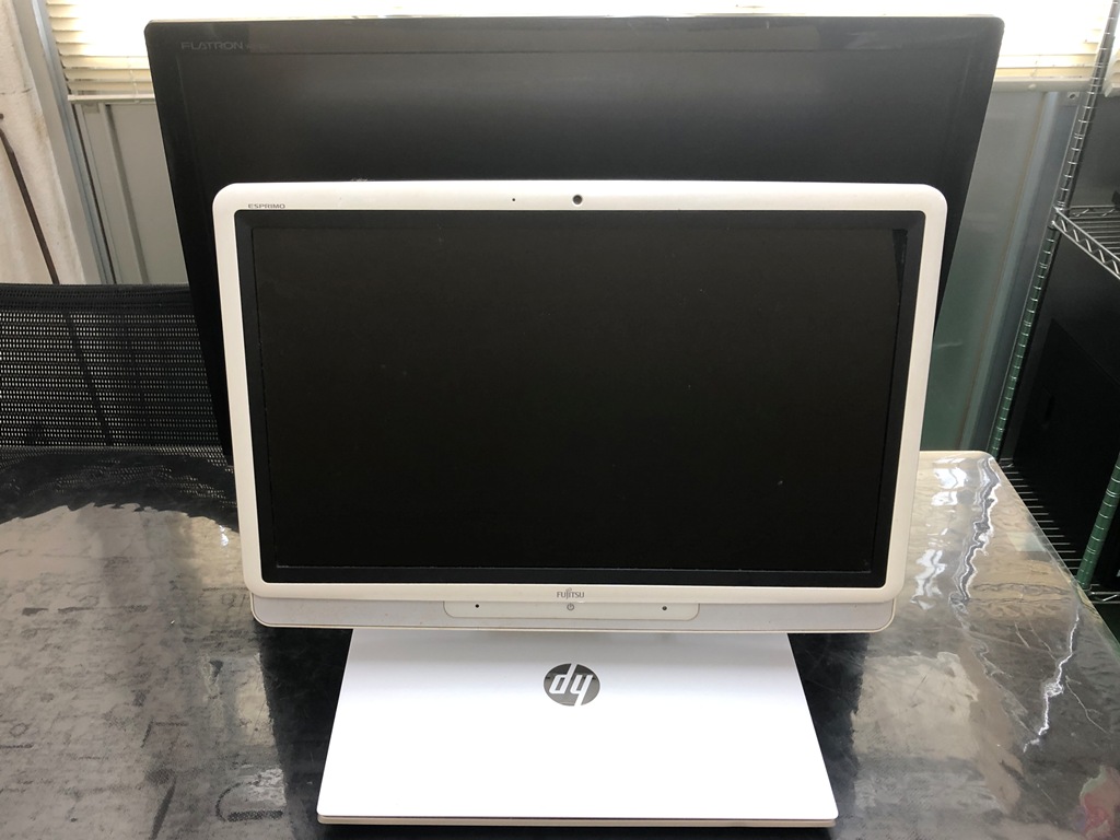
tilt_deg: -32.7
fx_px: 906
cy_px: 420
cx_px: 560
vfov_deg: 49.7
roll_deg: +0.9
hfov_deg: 63.4
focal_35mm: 28
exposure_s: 1/20
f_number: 1.8
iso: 40
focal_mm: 3.99
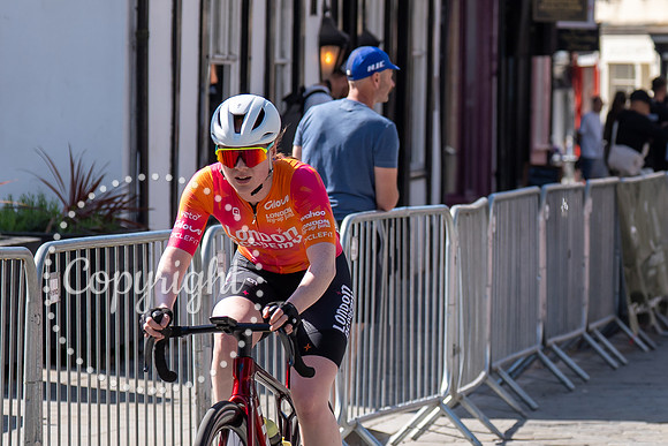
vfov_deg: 5.3
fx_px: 4770
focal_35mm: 257
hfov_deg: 8.0
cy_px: 178
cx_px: 386
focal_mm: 79
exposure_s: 1/1000
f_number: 3.5
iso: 100
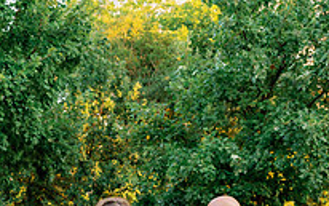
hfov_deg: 29.7
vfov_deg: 17.3
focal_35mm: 69
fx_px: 619
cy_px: 296
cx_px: 136
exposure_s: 1/200
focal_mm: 24
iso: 320
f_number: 3.5
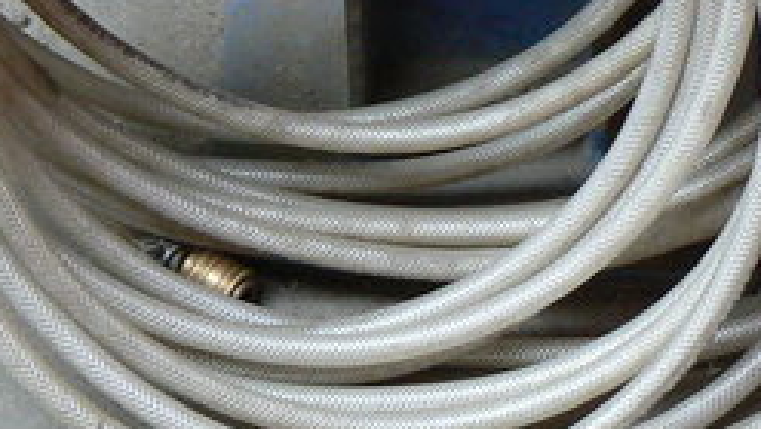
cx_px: 408
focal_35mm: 171
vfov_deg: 7.1
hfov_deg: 12.6
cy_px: 18
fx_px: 3454
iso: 200
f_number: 2.8
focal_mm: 8.9
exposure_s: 1/25
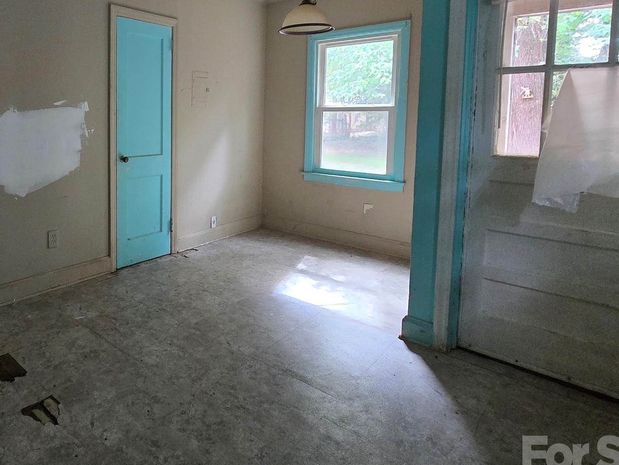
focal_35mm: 22
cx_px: 162
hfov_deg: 71.6
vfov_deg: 59.2
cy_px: 143
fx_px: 393
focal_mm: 2.2
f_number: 2.2
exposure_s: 1/60
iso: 800
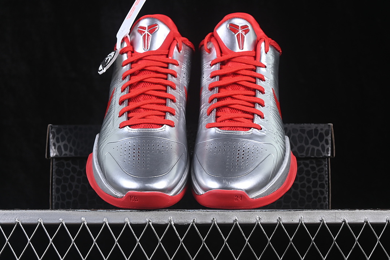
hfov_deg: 27.0
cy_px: 130
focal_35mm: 75
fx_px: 812
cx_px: 195
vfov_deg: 18.2
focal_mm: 50
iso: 160
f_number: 7.1
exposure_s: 1/80
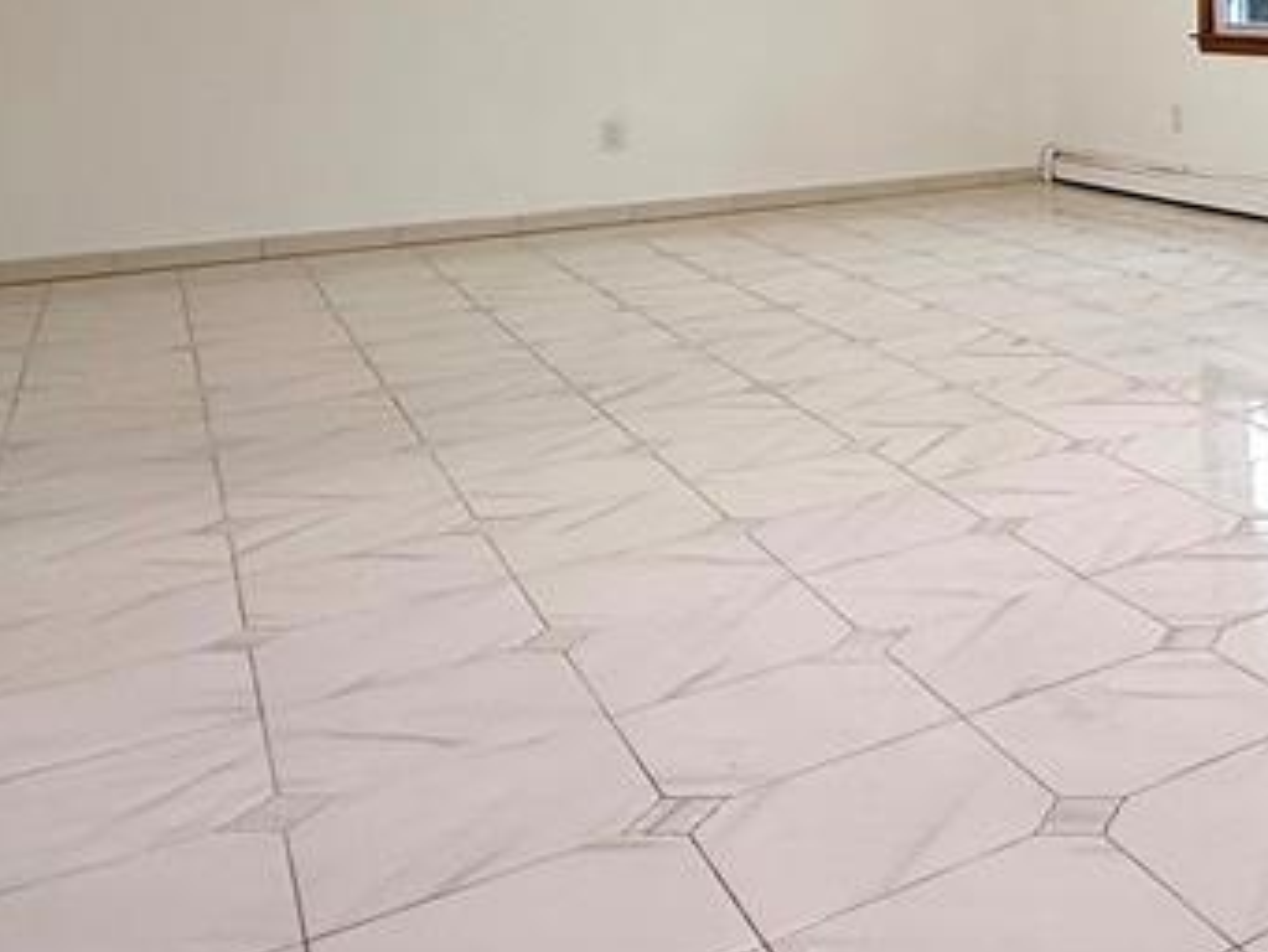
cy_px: -45
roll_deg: +0.7
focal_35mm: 42
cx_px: 1539
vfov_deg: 31.3
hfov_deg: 35.0
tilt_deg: +1.5
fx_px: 1539
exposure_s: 1/120
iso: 125
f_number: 2.2
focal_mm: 2.22
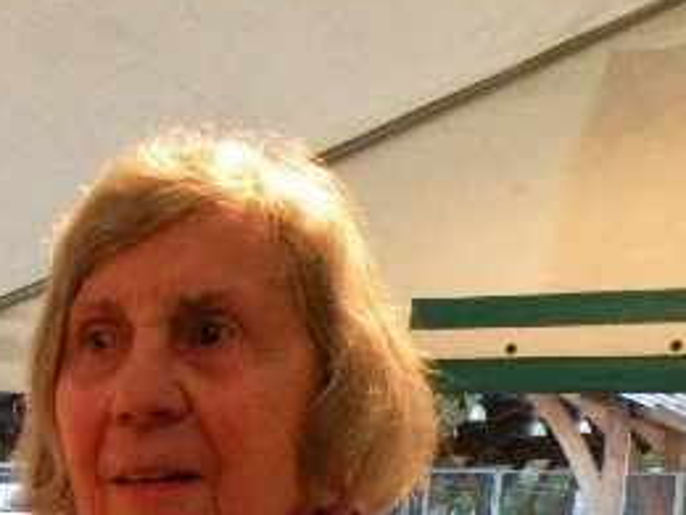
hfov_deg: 22.1
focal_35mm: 83
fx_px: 1645
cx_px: -95
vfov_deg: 16.3
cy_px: 761
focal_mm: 4.7
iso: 400
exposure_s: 1/60
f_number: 2.8
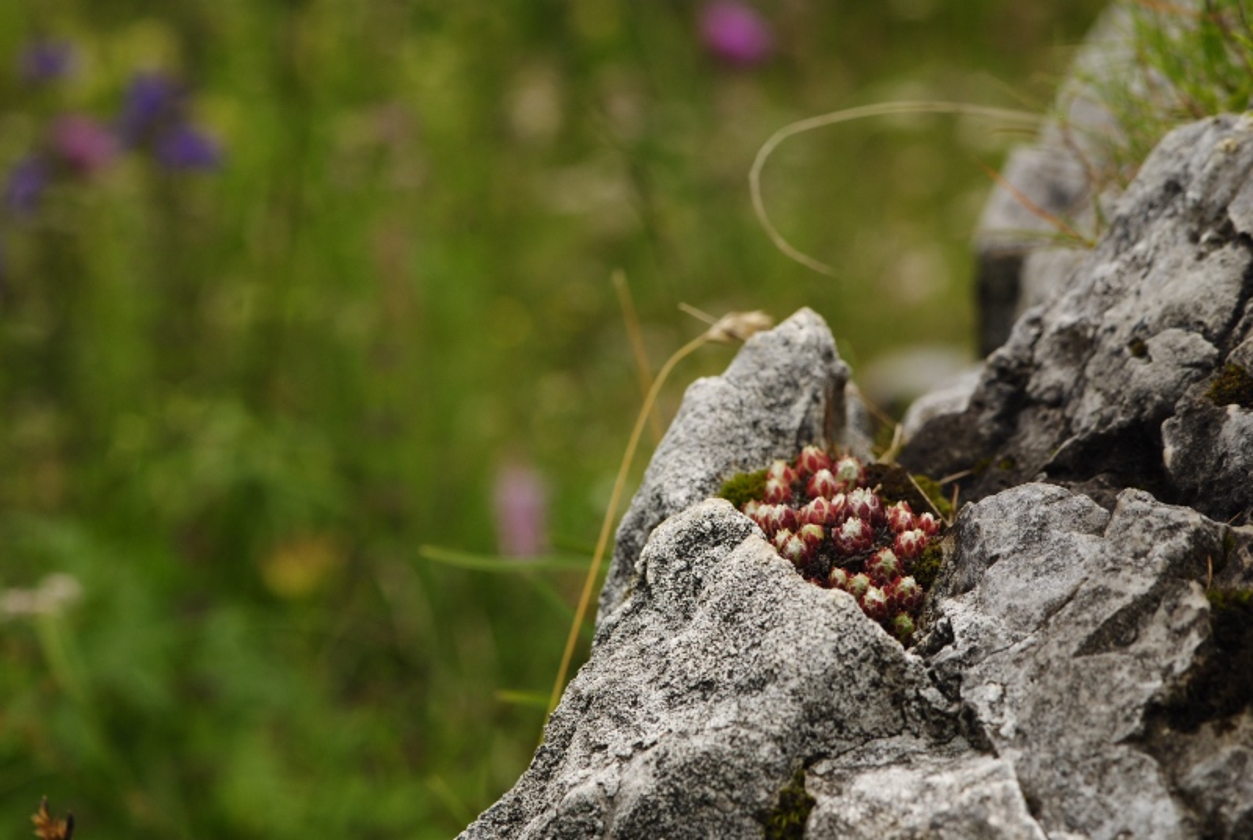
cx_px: 626
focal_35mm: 128
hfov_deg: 16.0
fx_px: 4444
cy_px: 420
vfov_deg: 10.8
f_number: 8
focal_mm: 85
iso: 200
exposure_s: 1/250
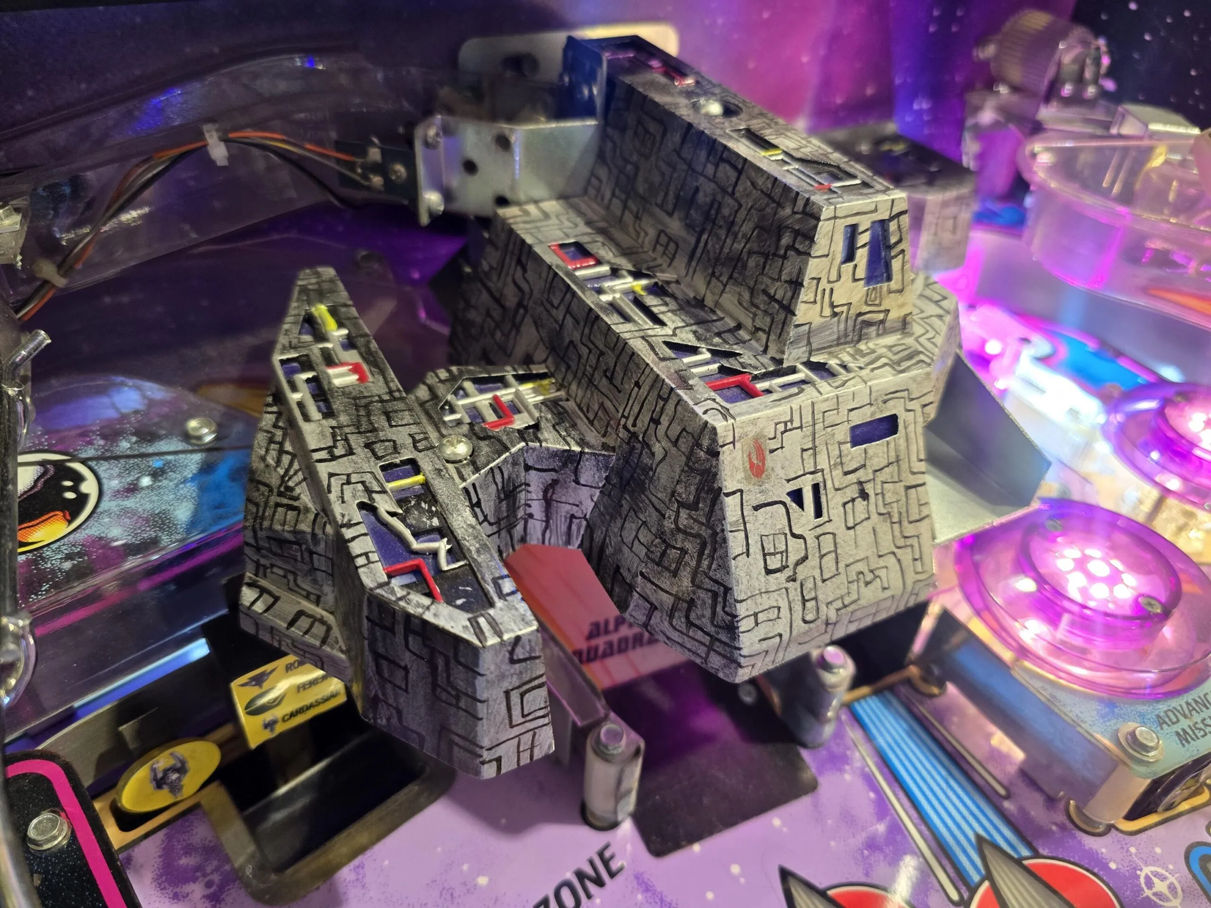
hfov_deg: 73.9
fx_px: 805
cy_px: 454
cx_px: 606
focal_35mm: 23
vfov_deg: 58.9
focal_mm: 6.3
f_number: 1.7
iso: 250
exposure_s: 1/100
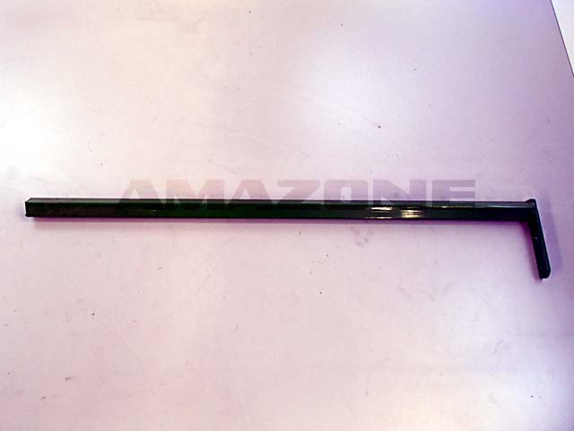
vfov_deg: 39.7
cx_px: 287
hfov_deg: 51.4
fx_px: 597
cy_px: 216
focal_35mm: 36
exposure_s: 1/15
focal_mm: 6.45
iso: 400
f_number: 4.5
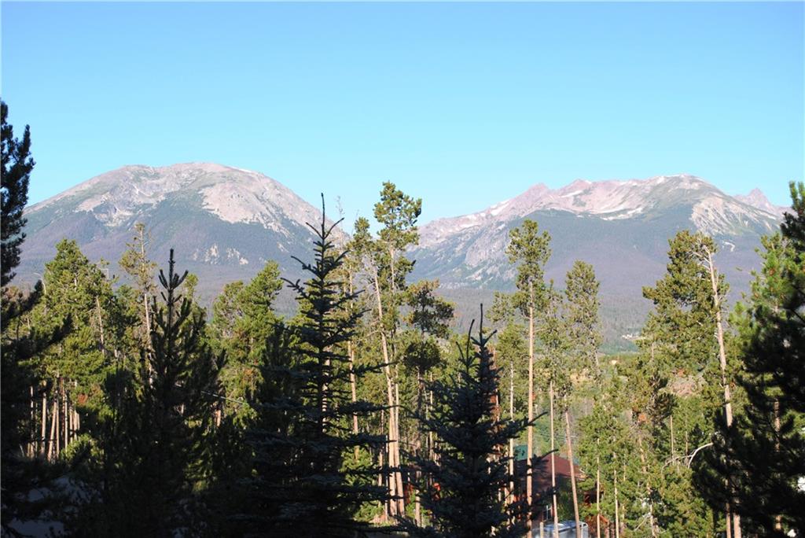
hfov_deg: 33.4
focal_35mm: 60
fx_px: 1342
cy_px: 269
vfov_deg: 22.7
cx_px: 402
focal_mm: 40
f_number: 6.3
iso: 100
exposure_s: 1/160
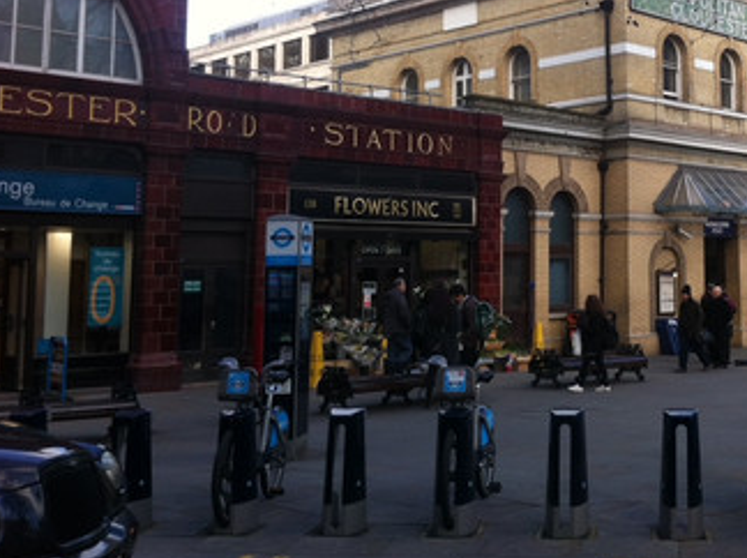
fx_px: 1164
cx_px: 563
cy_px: 153
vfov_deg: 26.7
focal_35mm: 54
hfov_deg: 34.8
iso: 80
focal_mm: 3.85
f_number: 2.8
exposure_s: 1/269
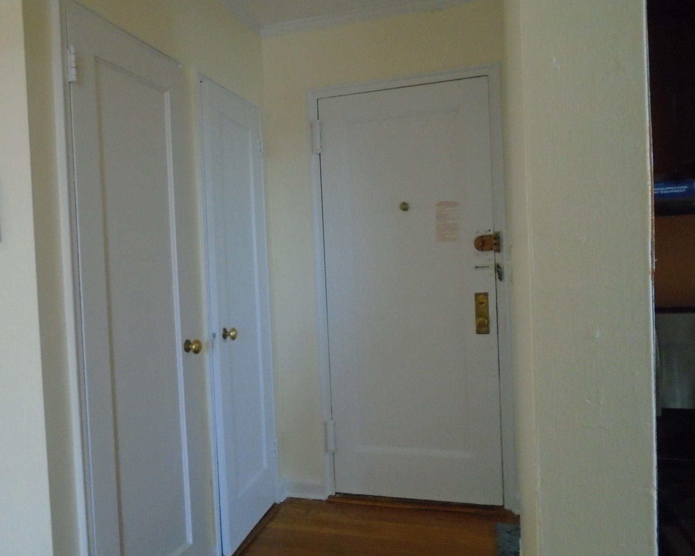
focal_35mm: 28
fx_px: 576
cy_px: 285
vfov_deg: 51.5
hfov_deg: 62.1
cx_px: 316
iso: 500
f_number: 3.2
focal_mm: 4.6
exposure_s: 1/50
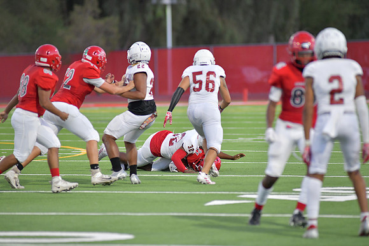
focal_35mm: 300
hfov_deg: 6.9
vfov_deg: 4.6
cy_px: 123
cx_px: 184
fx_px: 3076
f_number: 3.5
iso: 3600
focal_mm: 300
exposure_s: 1/1250
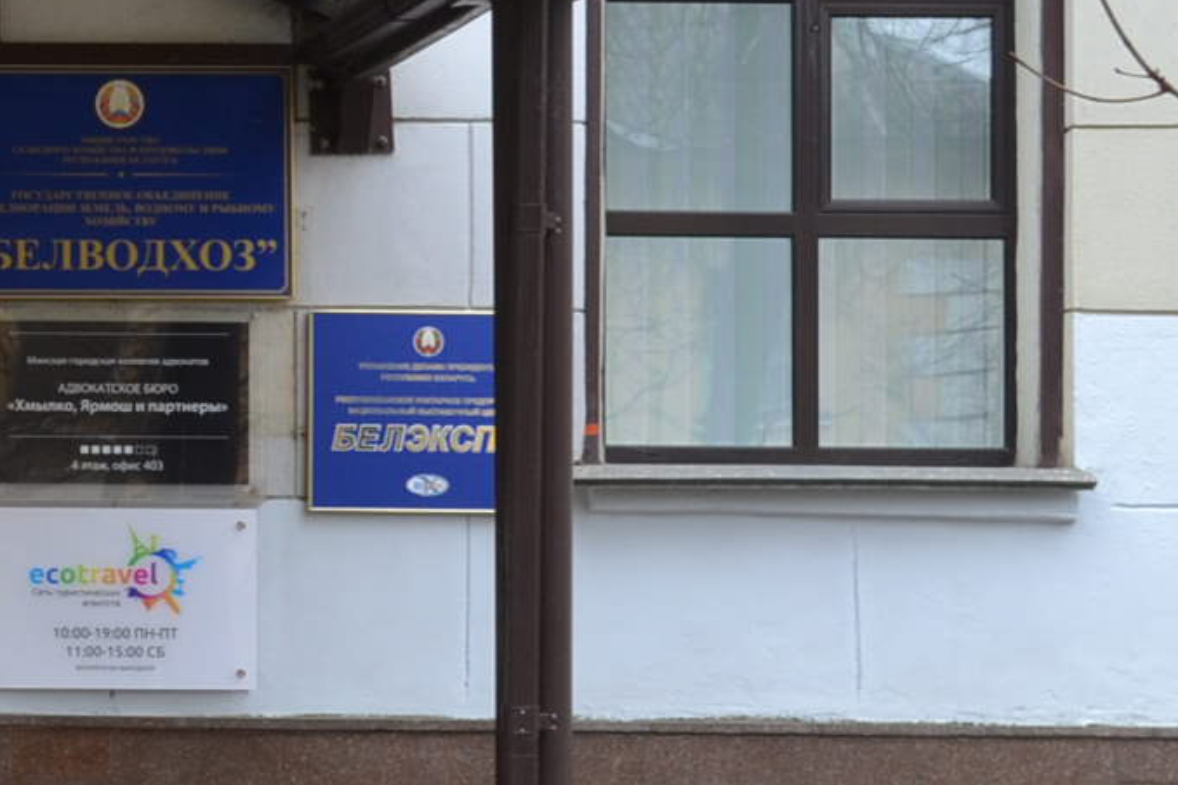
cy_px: 509
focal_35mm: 163
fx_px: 5333
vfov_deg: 8.4
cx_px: -419
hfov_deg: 12.2
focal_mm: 32
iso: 320
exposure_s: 1/125
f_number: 5.6
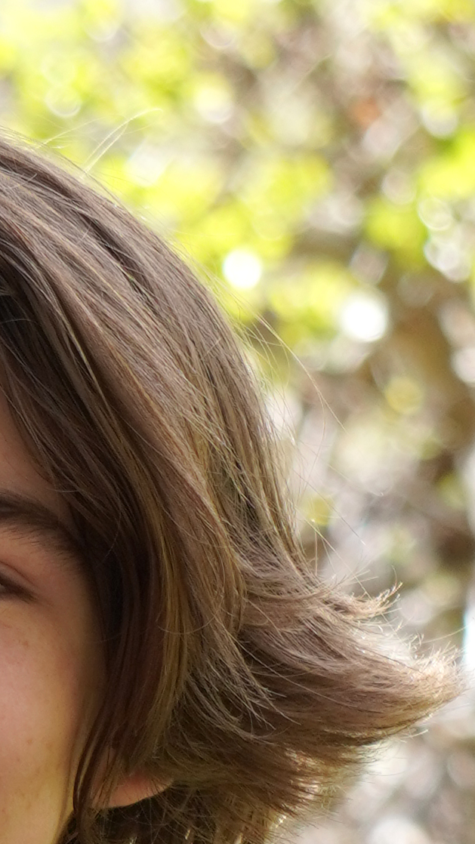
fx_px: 13787
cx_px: -134
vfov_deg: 3.5
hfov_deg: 2.0
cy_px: 1590
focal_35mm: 616
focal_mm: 73
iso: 200
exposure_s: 1/160
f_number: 5
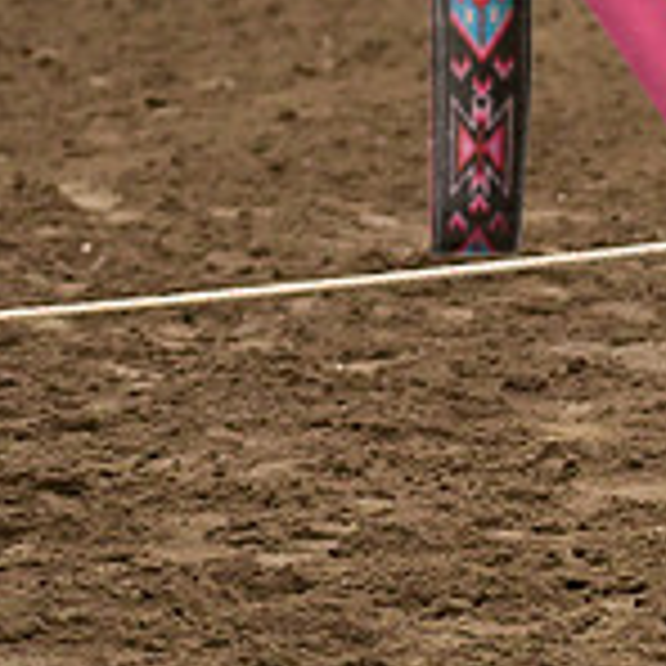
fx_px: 7270
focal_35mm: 334
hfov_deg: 5.2
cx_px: 1260
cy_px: -74
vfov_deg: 5.2
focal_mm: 100
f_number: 2.8
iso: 6400
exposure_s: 1/640
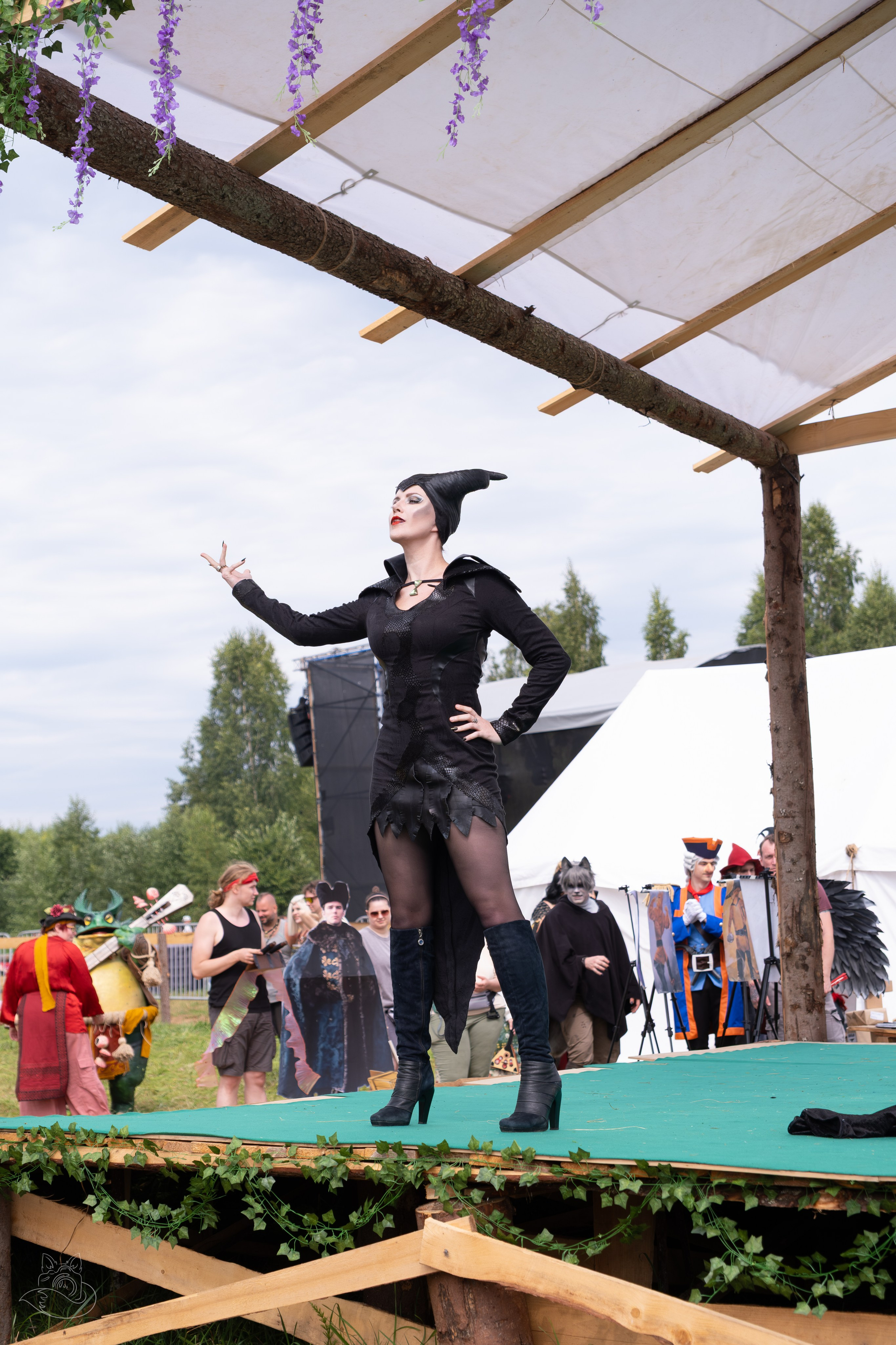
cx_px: 448
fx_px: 2165
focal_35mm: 58
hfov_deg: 23.4
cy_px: 672
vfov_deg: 34.5
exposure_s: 1/1600
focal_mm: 38.8
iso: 250
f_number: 3.6
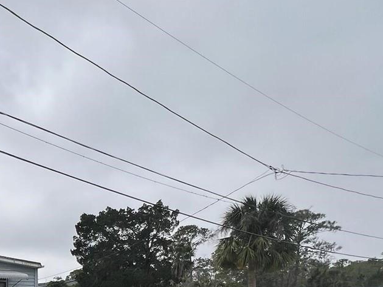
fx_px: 365
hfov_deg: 42.7
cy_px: 323
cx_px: -43
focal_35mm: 33
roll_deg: +1.1
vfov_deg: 35.9
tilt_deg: -2.1
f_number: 1.8
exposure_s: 1/2179
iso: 32
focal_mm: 1.57
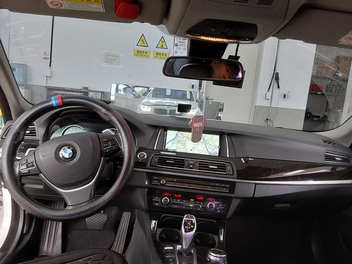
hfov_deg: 63.4
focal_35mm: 28
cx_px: 176
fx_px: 285
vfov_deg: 49.7
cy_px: 132
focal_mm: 2.91
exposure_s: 1/60
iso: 100
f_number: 1.9
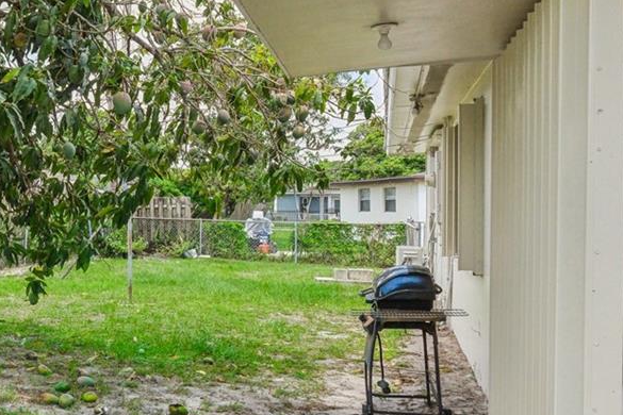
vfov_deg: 32.6
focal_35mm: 41
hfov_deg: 37.9
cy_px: 225
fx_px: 709
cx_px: -89
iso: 1250
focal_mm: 10
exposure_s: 1/750
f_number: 7.1
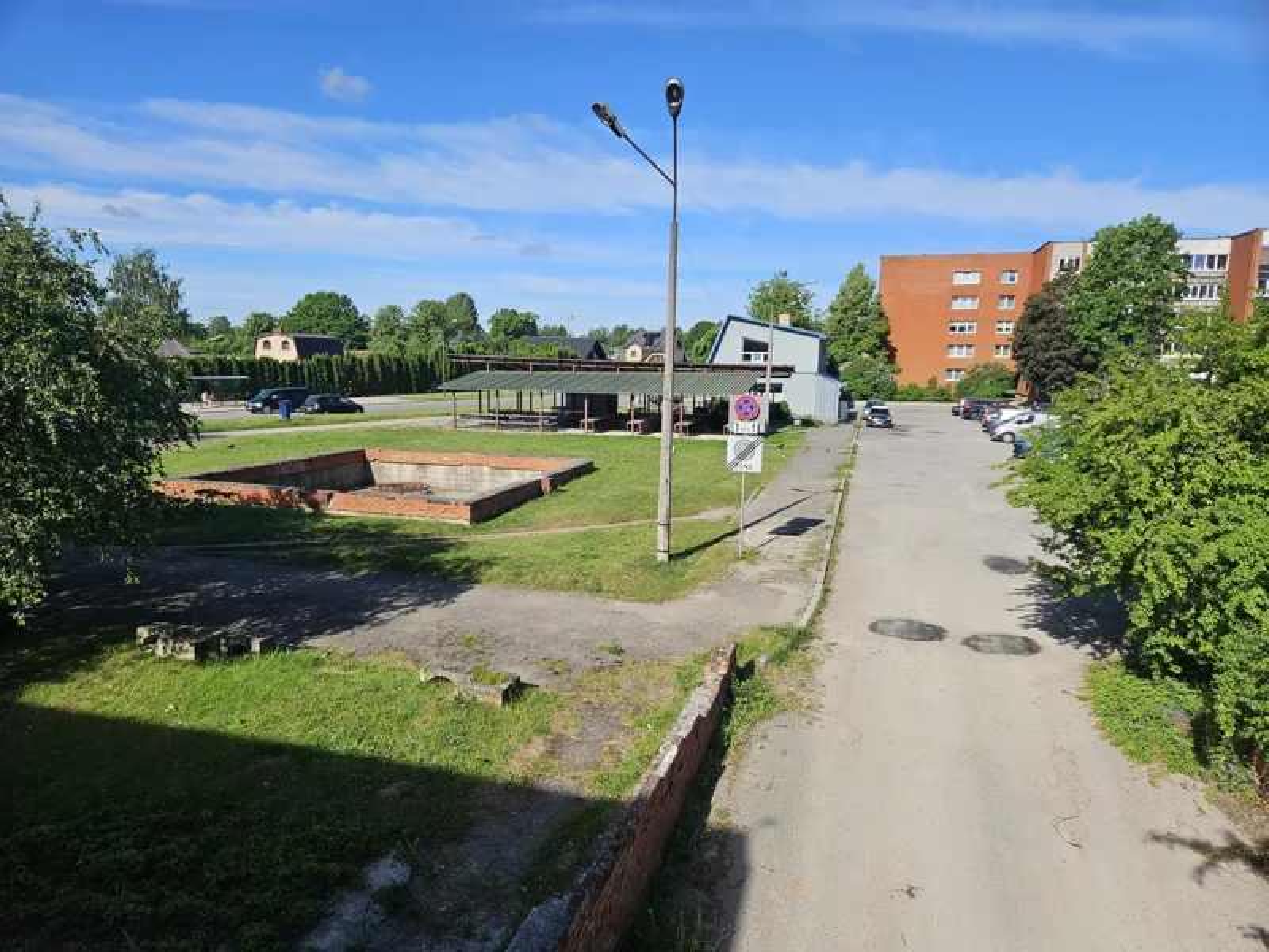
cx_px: 634
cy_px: 476
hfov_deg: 73.9
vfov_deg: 58.9
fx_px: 843
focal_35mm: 23
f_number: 1.8
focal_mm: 5.4
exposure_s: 1/2060
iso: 25
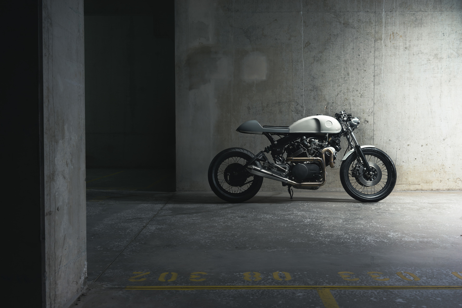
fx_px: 449
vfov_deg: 37.9
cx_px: 231
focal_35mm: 35
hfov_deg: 54.4
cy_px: 154
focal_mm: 35
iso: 100
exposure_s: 1/160
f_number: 8
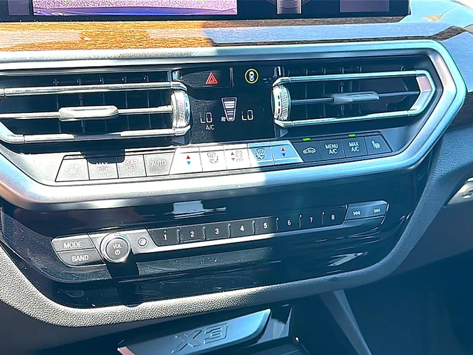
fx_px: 574
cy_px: 178
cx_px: 236
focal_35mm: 42
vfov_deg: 34.3
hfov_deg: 44.8
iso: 100
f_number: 1.78
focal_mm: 6.86
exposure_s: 1/367
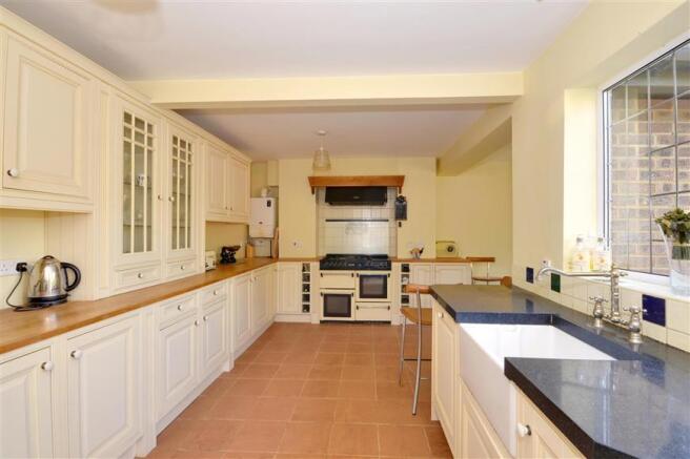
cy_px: 230
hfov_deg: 100.4
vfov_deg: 77.3
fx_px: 287
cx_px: 345
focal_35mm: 15
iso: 400
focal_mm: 10
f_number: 11
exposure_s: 1.6
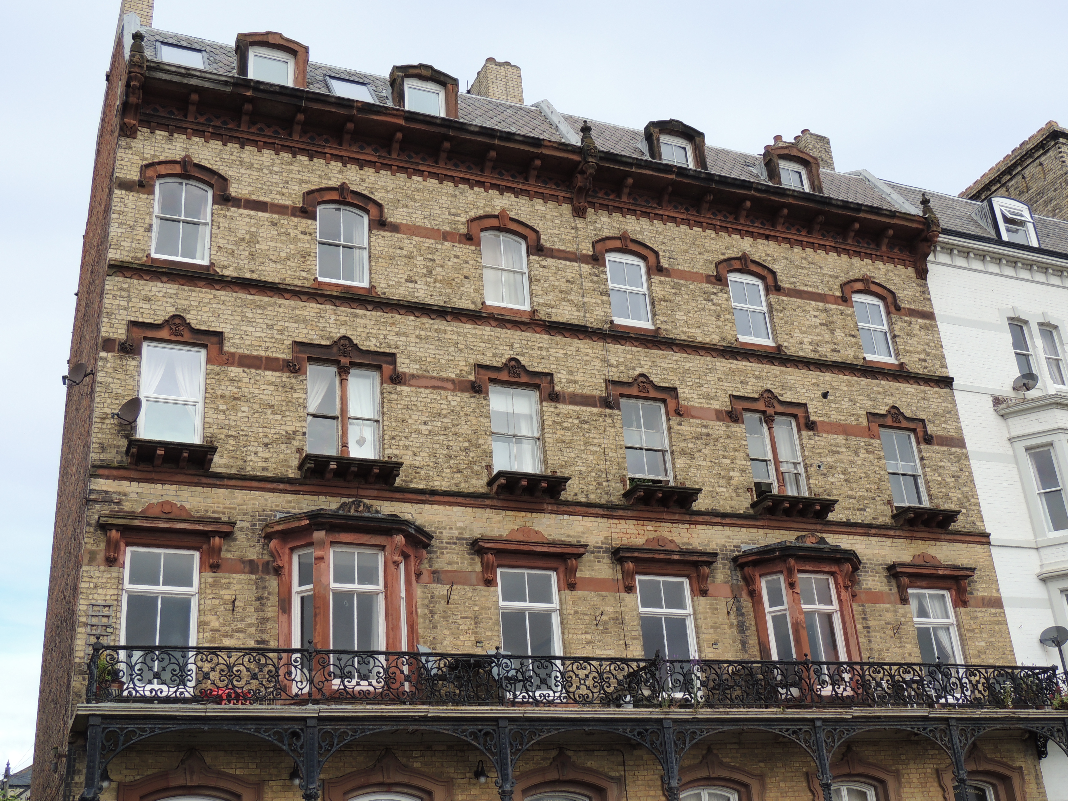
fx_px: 1265
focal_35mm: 41
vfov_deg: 35.1
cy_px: 394
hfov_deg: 45.8
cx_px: 543
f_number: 3.3
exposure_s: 1/500
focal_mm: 7.1
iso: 100
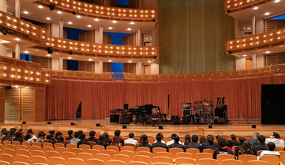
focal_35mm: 36
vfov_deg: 33.9
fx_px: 270
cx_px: 143
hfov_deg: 55.6
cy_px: 94
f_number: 2.8
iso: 12800
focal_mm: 34
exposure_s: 1/160
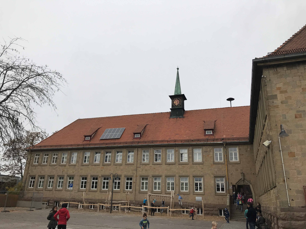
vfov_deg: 49.7
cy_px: 114
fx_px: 248
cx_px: 153
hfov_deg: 63.4
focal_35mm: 28
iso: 20
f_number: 1.8
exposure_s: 1/1570
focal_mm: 3.99
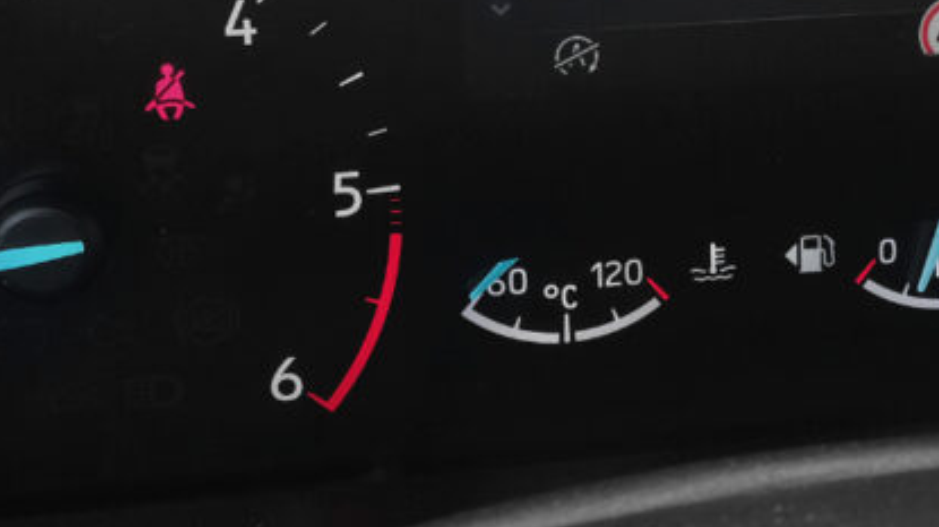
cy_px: 51
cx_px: 731
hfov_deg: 27.7
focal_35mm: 75
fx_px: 1867
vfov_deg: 15.9
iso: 2000
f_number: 8
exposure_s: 1/160
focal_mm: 19.2
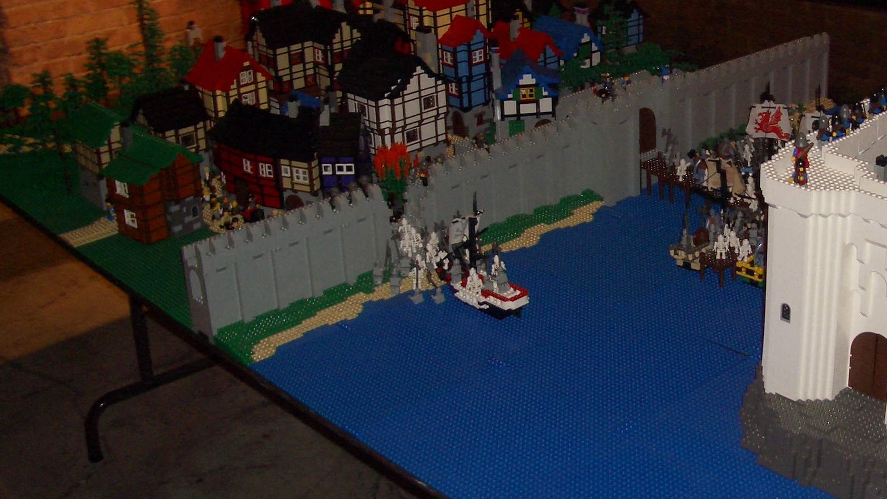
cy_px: 190
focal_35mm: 55
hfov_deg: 37.3
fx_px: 1294
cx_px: 610
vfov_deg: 21.8
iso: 100
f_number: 2.6
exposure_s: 1/60
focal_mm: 5.8
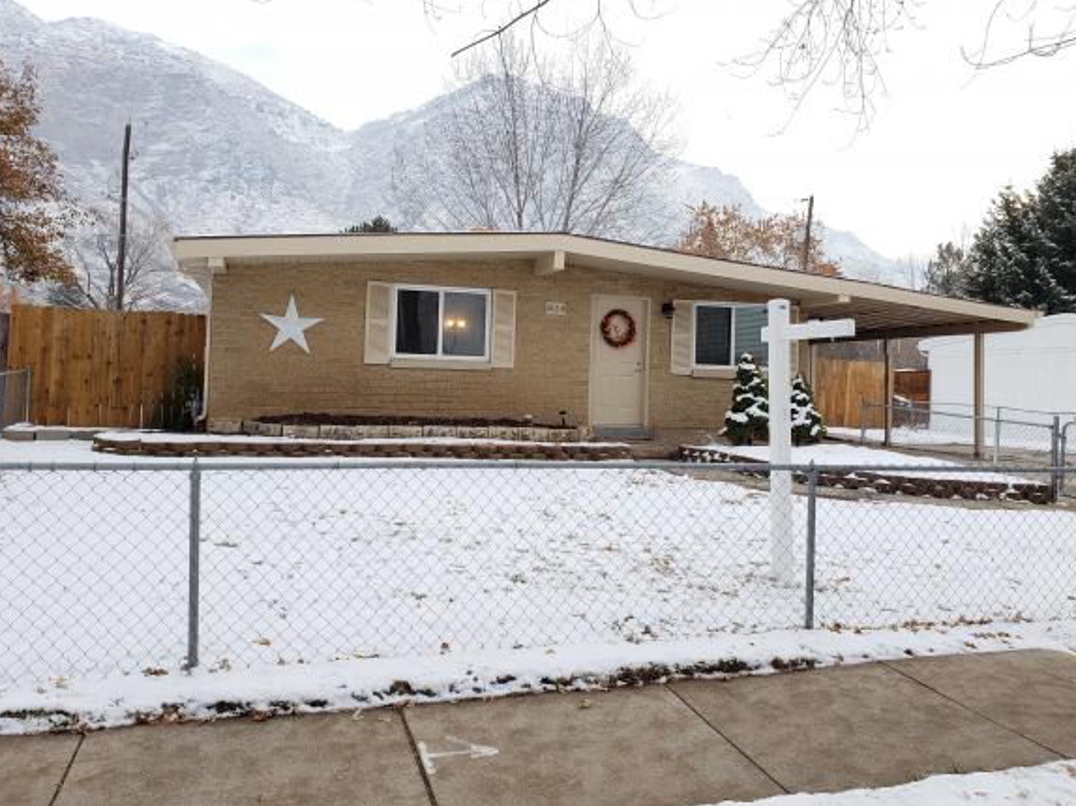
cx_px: 544
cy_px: 377
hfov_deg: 61.7
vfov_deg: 48.2
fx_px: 901
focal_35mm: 29
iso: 50
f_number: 2.4
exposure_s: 1/265
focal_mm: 4.3
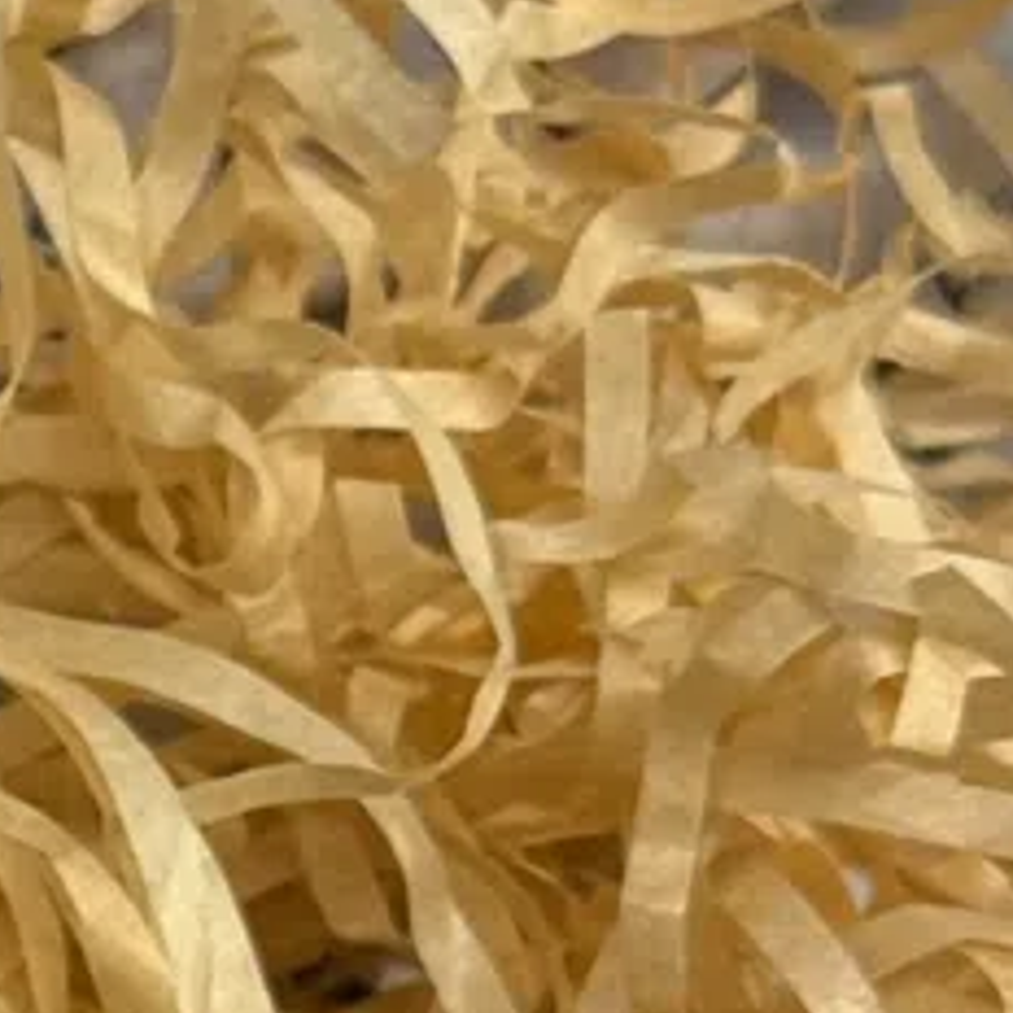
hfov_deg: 6.7
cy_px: 1561
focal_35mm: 250
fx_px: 8277
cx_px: -1183
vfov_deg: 6.9
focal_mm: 6.76
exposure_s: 1/100
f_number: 1.78
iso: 125
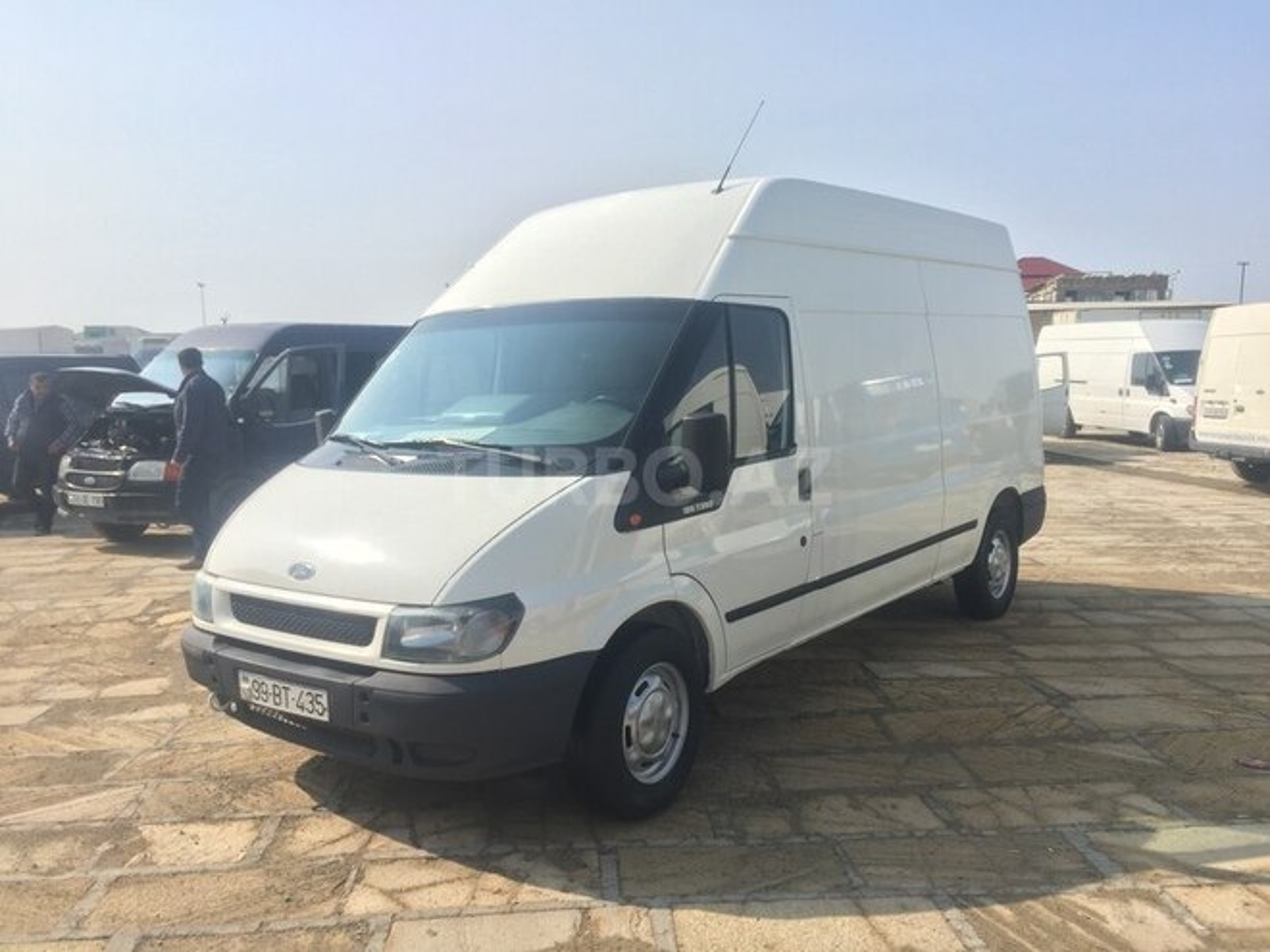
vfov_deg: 48.2
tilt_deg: -4.7
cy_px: 476
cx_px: 635
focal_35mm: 29
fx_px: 1064
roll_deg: +0.0
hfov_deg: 61.7
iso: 32
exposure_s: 1/1799
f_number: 2.2
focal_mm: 4.15
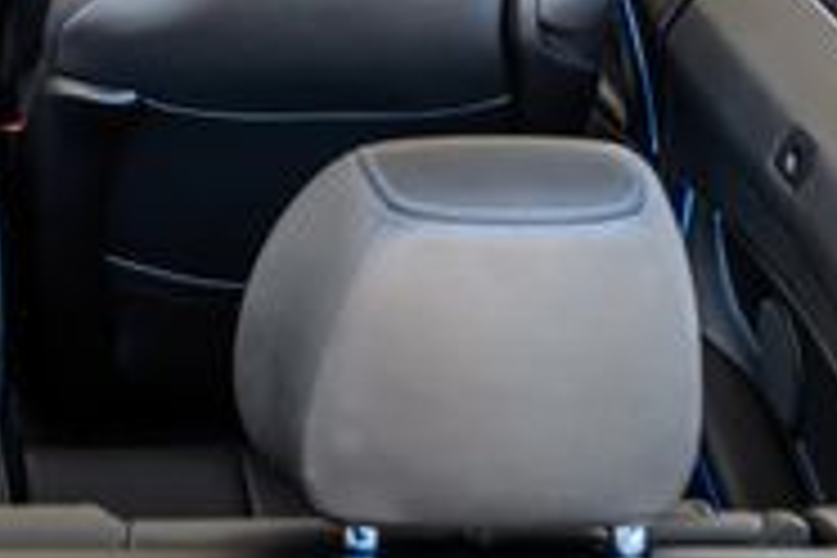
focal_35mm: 85
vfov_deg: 15.5
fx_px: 1976
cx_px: -85
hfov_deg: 22.6
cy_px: -113
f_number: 4
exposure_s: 1/160
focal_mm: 24
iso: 400
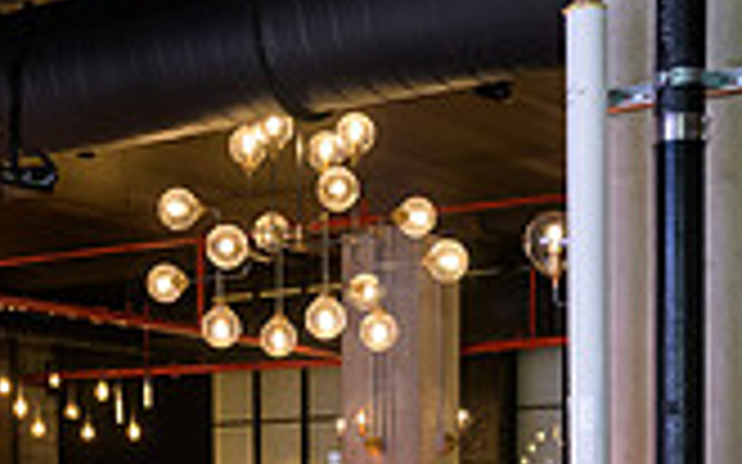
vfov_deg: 14.0
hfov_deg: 24.0
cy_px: 732
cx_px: 279
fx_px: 1738
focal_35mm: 86
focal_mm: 24
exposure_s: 1/125
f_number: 3.2
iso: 1600
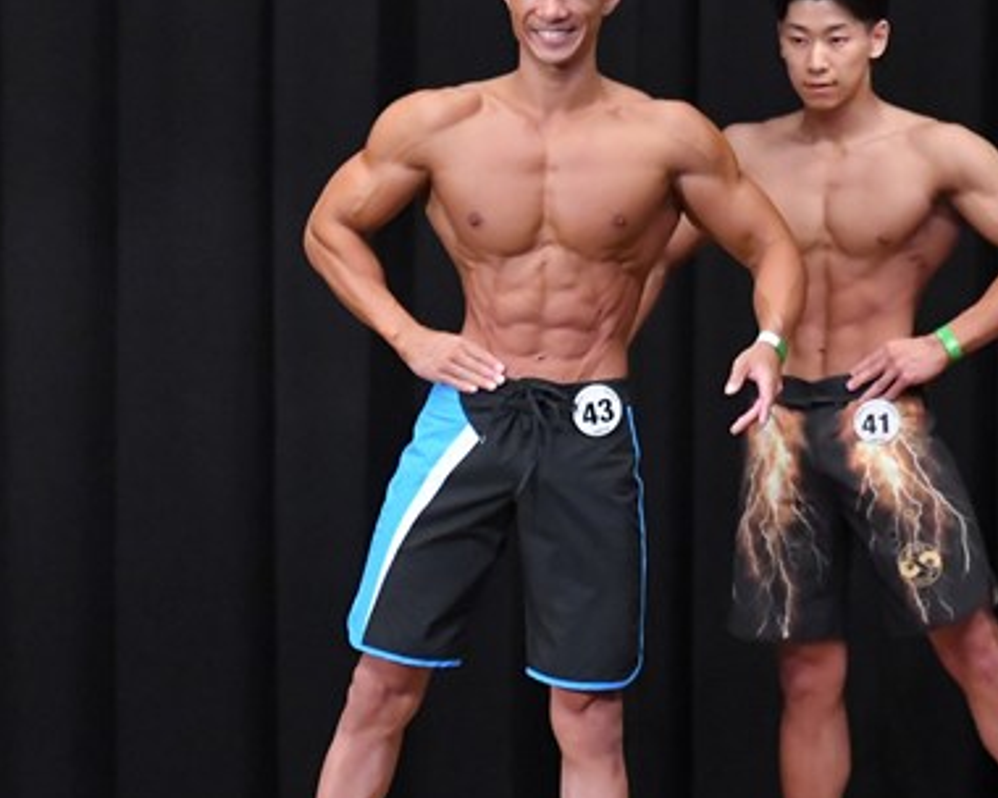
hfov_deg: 4.5
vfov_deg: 3.6
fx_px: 12730
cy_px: 462
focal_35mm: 431
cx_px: 127
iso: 8000
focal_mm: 150
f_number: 5.6
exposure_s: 1/400
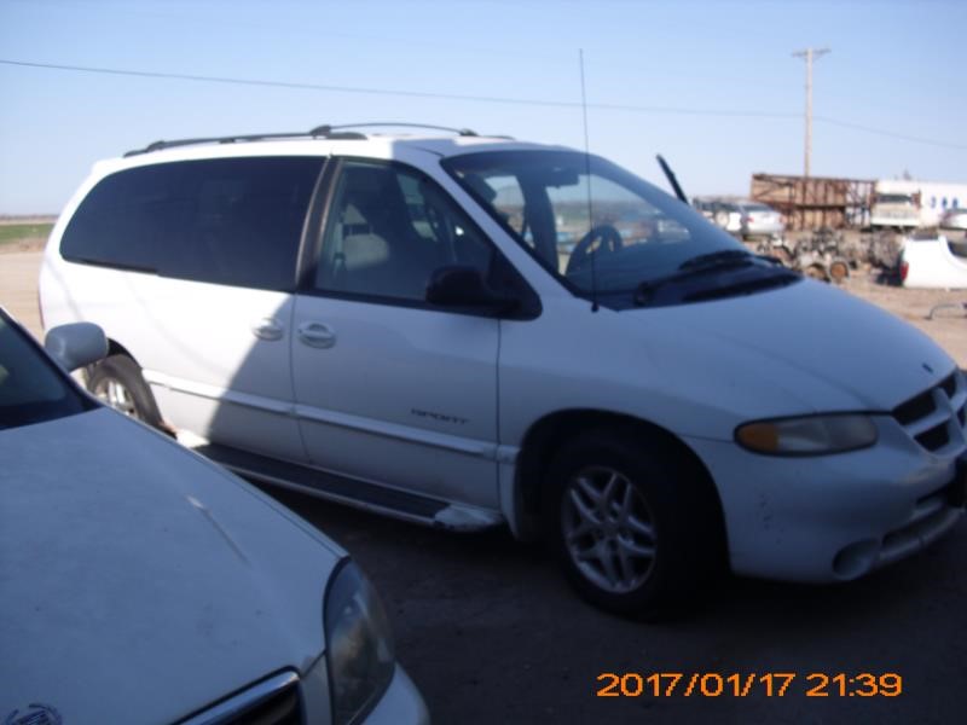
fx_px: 1006
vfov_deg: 39.7
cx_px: 484
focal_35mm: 36
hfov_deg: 51.4
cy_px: 362
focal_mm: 6.3
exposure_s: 1/160
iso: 80
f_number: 7.8
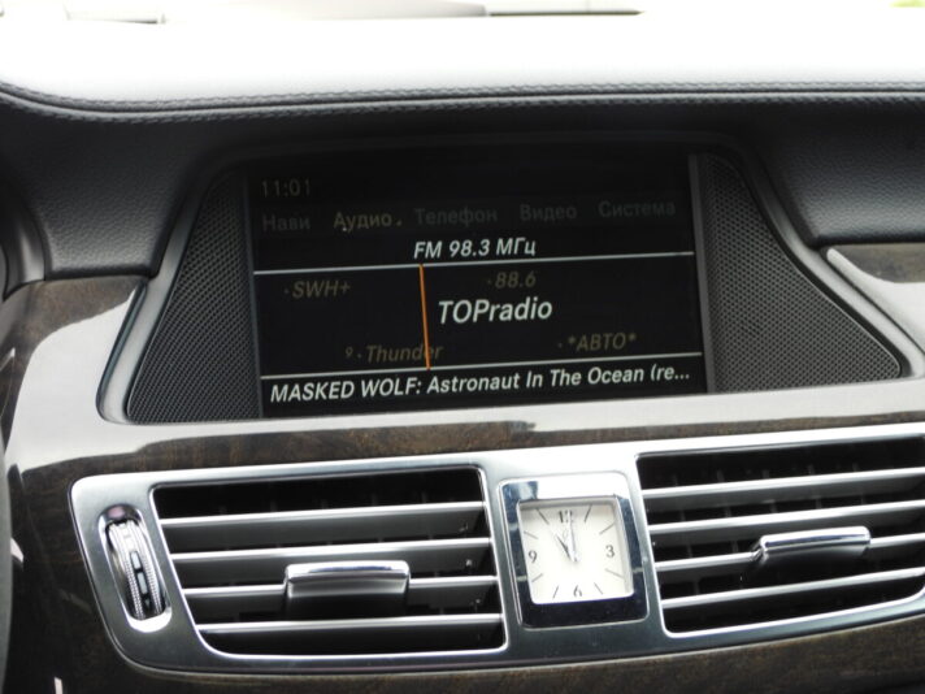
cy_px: 347
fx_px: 2432
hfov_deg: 21.5
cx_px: 462
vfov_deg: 16.2
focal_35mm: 91
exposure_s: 1/80
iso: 100
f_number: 3.5
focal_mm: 16.3
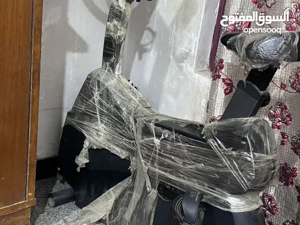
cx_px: 150
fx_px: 225
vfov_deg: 53.1
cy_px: 112
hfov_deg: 67.3
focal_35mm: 26
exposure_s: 1/51
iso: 200
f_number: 1.5
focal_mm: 5.7
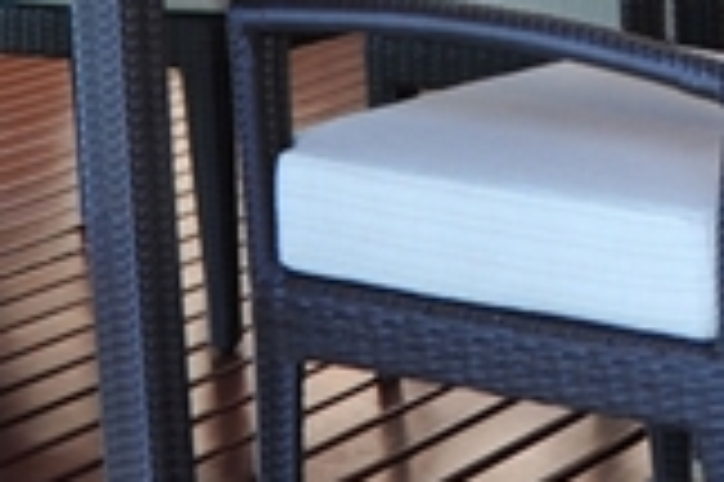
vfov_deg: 9.6
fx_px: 2692
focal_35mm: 134
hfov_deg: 14.2
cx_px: 1111
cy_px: -421
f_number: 5.6
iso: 200
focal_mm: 18
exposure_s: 1/50
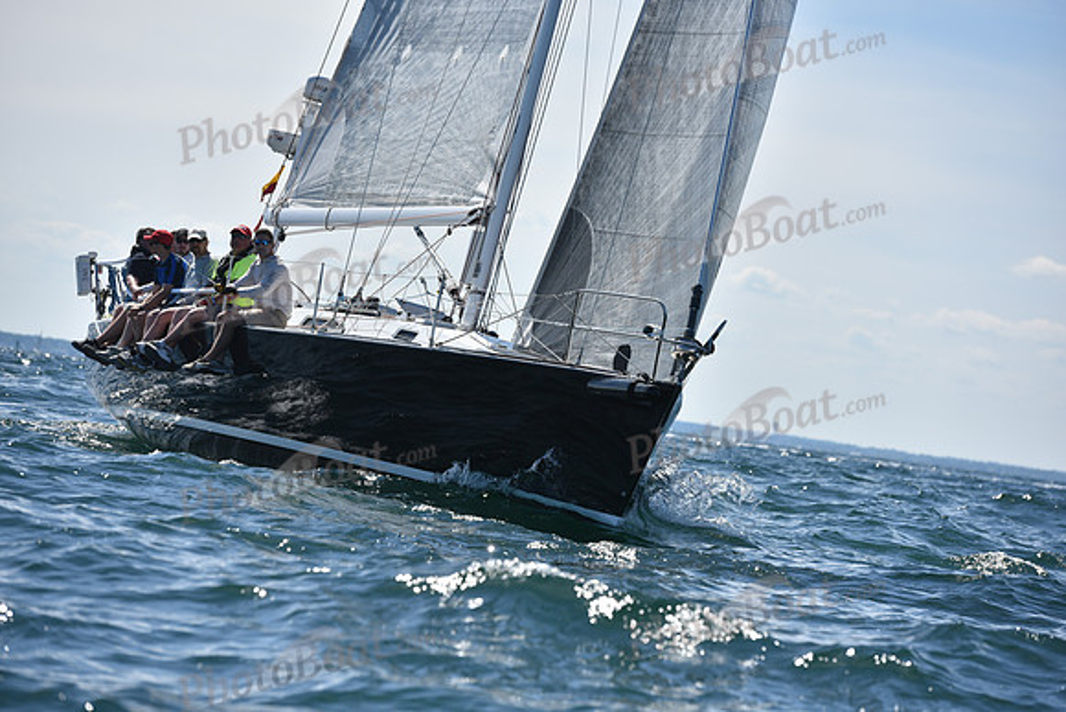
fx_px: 4887
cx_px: 533
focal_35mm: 165
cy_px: 356
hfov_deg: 12.4
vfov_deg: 8.3
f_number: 5
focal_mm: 165
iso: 250
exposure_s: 1/2500
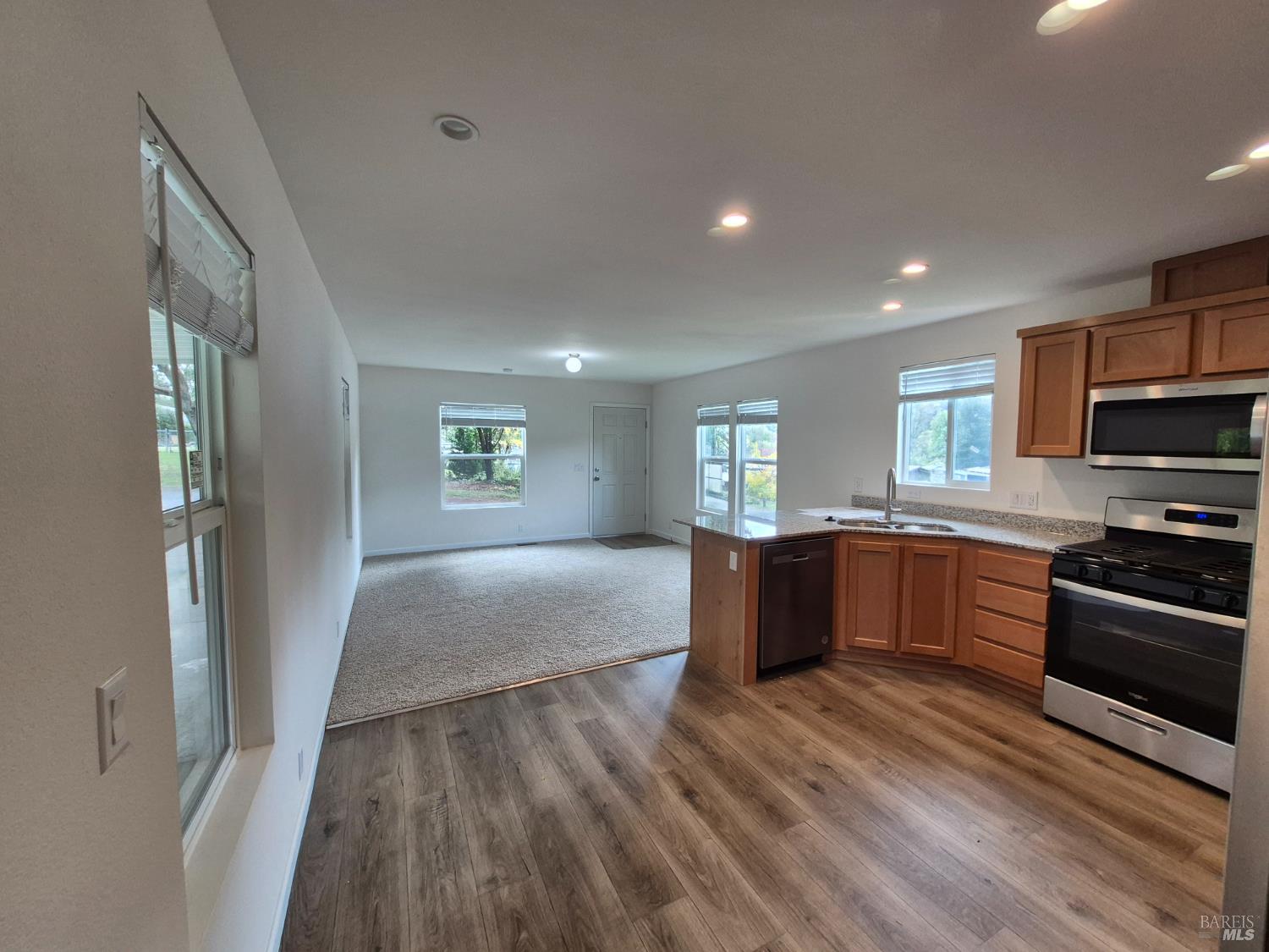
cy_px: 476
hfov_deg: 106.2
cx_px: 634
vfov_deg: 89.9
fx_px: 477
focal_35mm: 13
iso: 100
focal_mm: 1.74
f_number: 2.2
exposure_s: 1/60
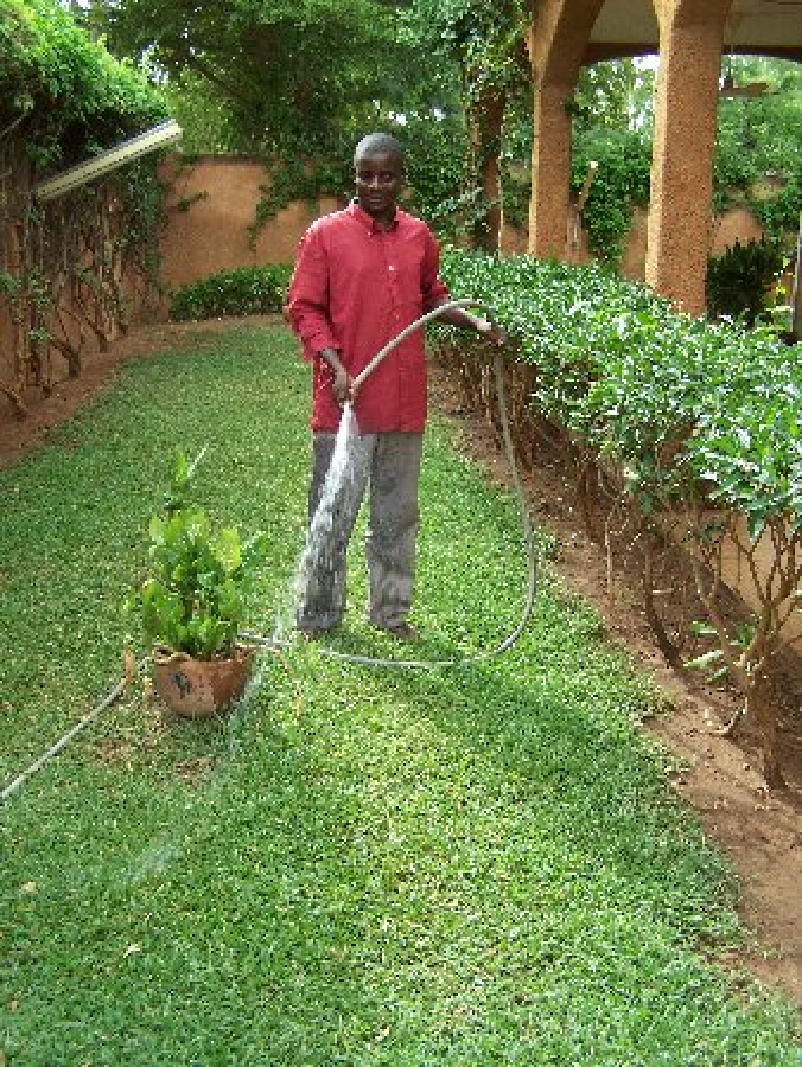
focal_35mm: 38
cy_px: 534
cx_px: 401
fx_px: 1173
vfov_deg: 49.0
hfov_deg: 37.8
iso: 140
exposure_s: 1/250
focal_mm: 6.3
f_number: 2.8
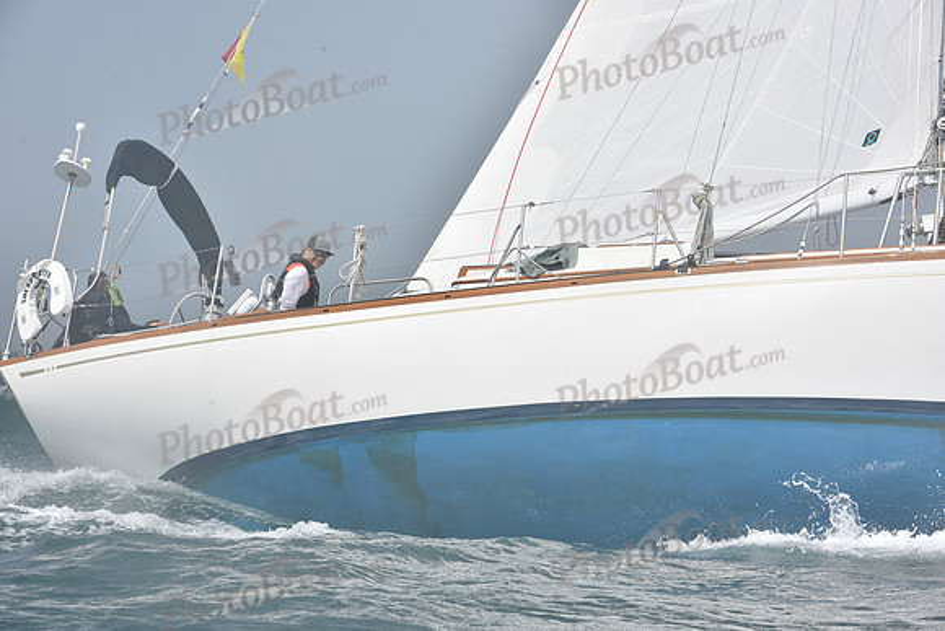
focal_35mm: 120
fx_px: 3151
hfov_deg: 17.1
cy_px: 316
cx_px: 472
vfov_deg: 11.4
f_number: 14
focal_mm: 120
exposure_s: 1/800
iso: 320
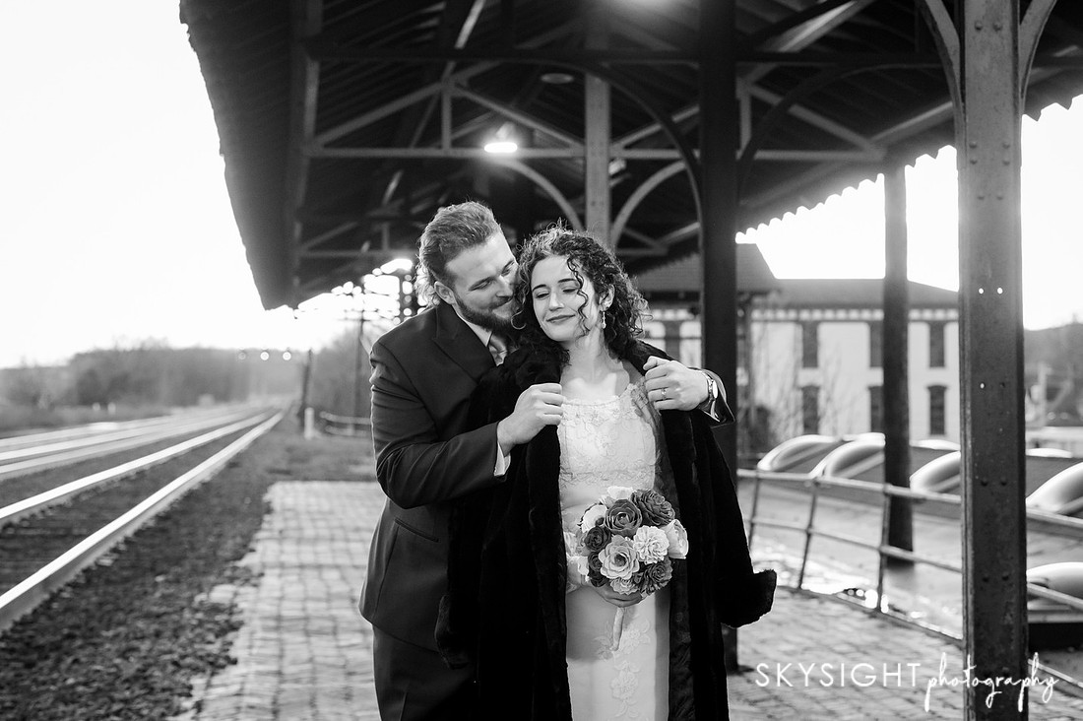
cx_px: 542
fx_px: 2298
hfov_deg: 26.5
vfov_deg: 17.8
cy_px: 360
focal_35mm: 76
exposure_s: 1/100
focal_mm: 75
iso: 3200
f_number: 5
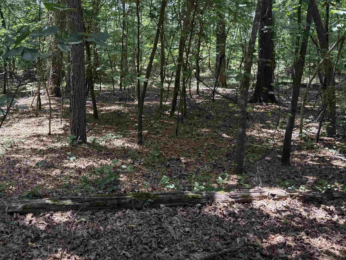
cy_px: 73
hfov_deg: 52.2
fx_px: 350
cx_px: 133
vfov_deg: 39.8
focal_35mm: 35
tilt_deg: -6.9
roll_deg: -1.1
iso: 100
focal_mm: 6.76
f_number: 1.78
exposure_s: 1/211
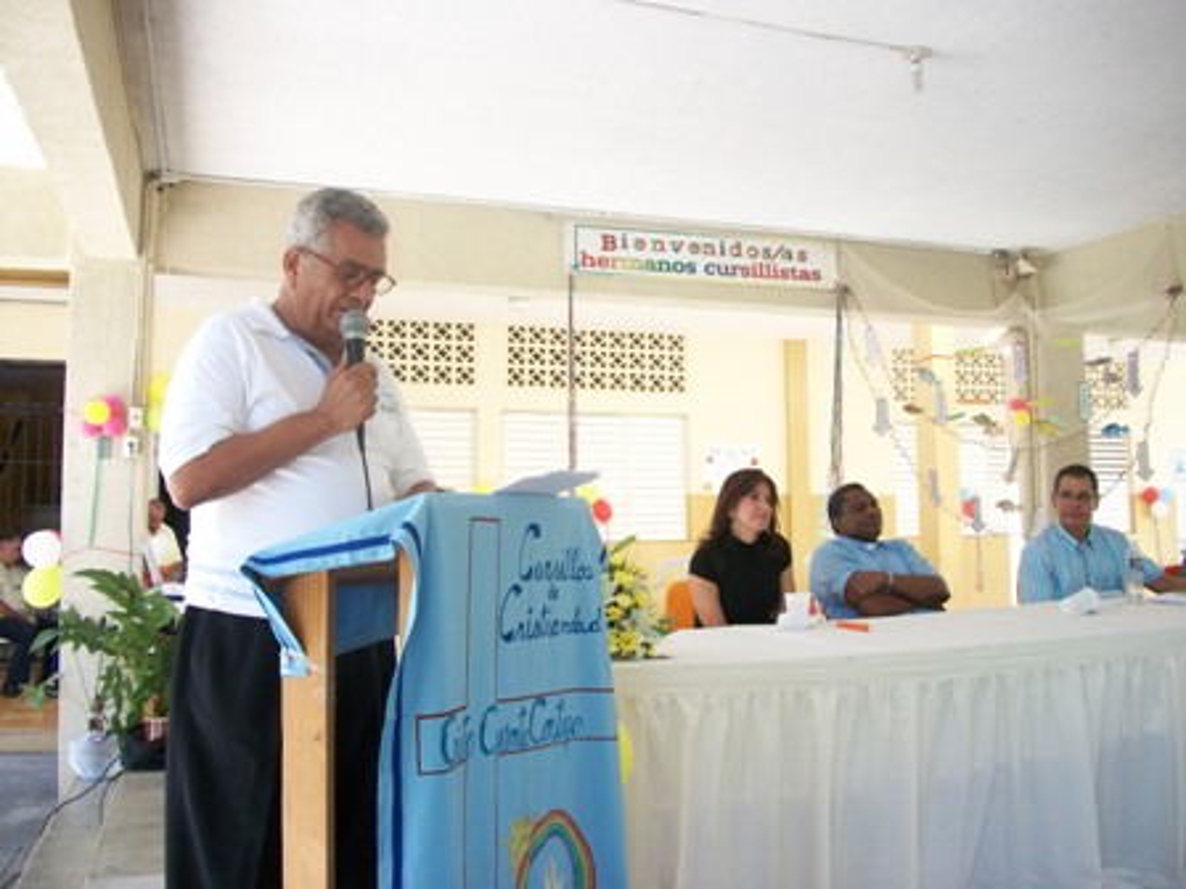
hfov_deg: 56.8
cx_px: 593
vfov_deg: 44.2
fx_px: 1096
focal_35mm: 32
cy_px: 444
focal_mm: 5.7
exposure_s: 1/60
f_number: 2.9
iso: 80
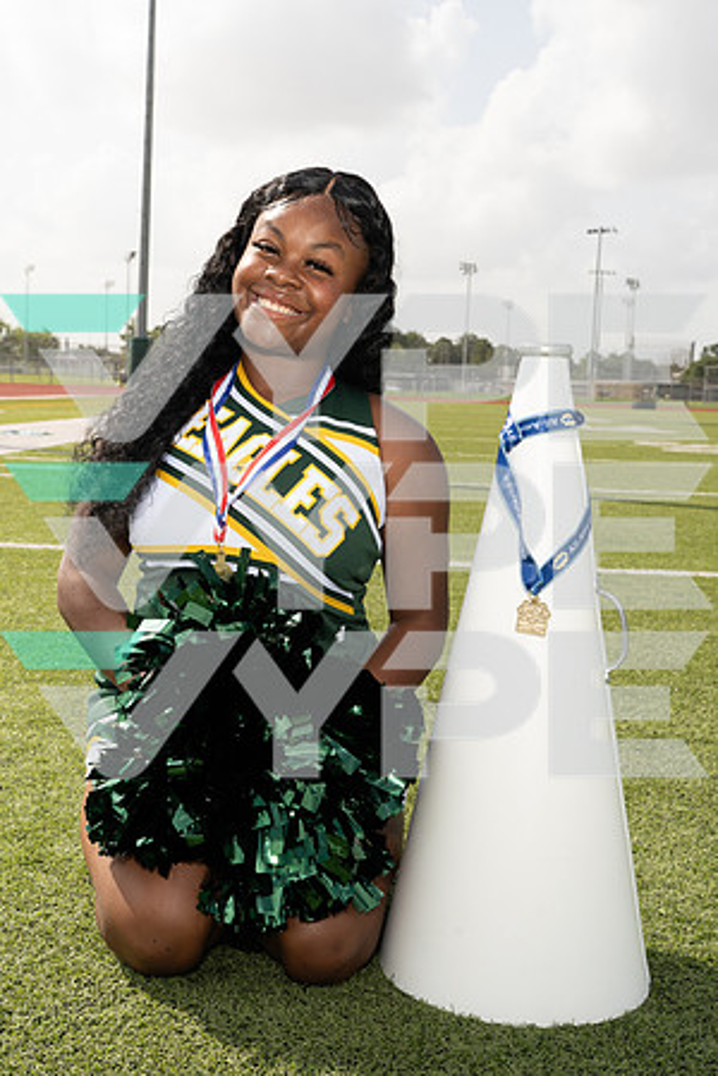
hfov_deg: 29.2
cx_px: 359
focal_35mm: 46
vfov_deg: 42.7
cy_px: 538
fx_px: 1376
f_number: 11
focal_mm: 46
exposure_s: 1/250
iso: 200
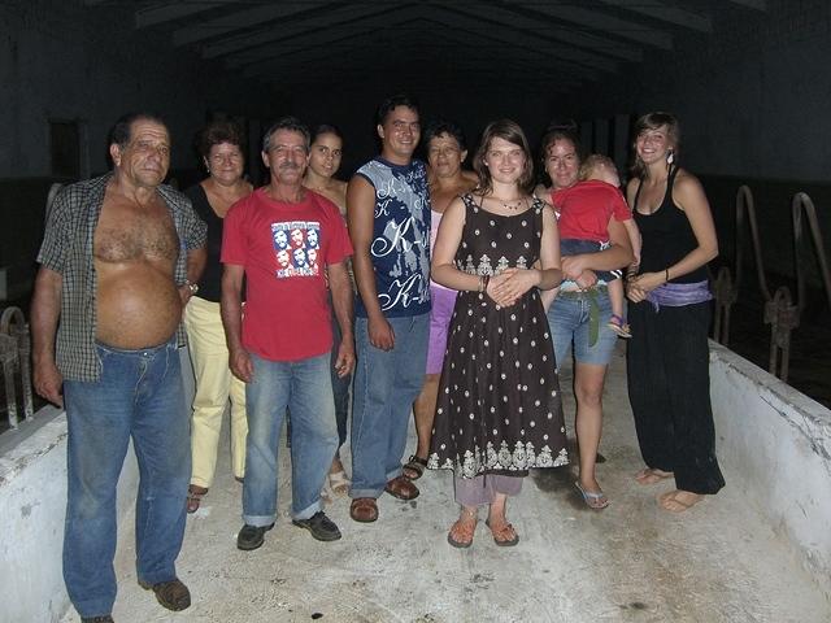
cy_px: 312
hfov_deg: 49.0
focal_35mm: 38
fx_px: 912
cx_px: 416
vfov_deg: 37.7
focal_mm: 7.9
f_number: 2.8
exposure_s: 1/60
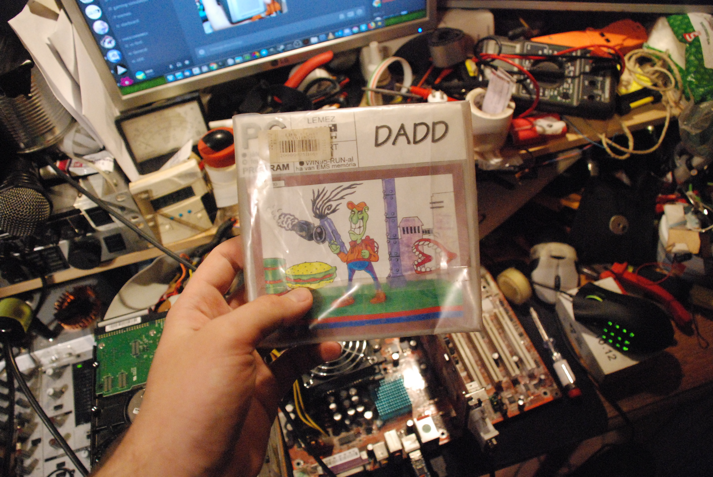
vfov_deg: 43.7
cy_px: 238
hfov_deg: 61.9
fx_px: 595
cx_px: 356
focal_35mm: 30
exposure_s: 1/60
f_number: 4
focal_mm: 20
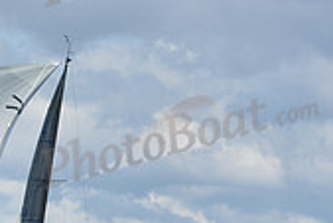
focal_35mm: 686
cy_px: 267
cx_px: -59
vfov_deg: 2.0
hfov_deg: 3.0
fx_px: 6351
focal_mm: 200
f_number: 8
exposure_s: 1/1250
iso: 250
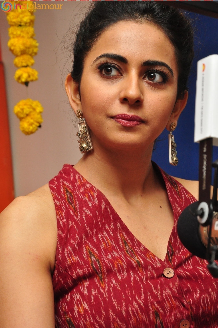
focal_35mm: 105
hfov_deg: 13.0
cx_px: 109
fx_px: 956
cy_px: 164
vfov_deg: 19.5
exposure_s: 1/125
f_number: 8
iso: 1250
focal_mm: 70
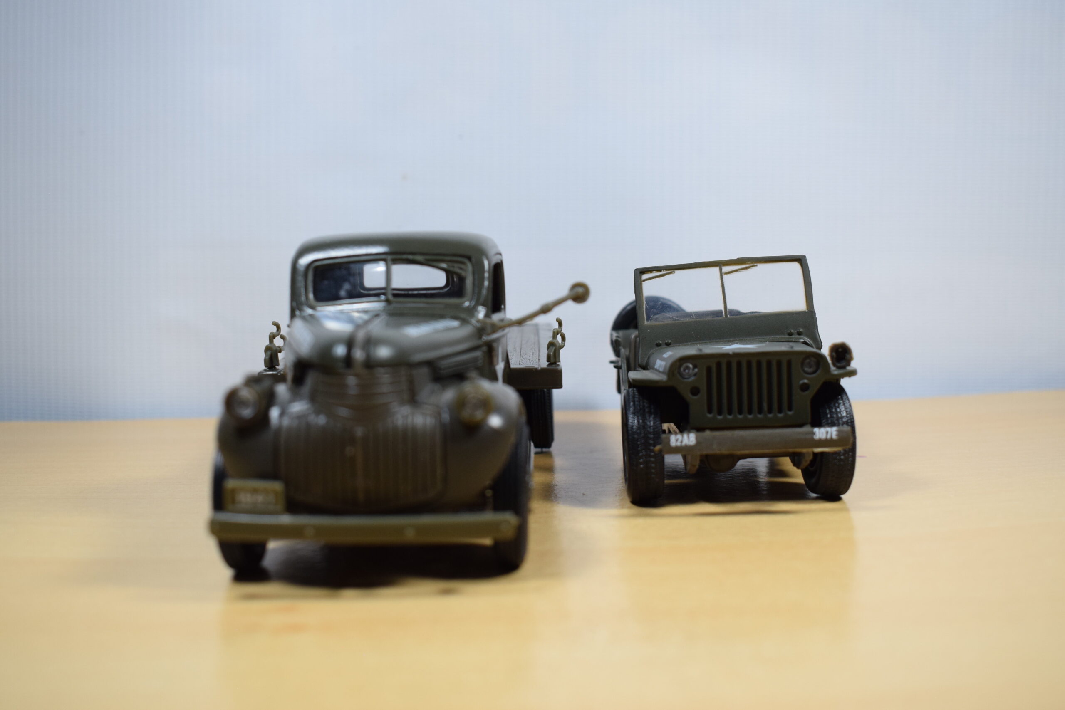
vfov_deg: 34.2
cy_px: 355
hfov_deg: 49.6
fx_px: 1154
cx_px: 532
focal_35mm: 39
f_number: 5.6
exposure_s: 1/250
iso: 800
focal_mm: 26
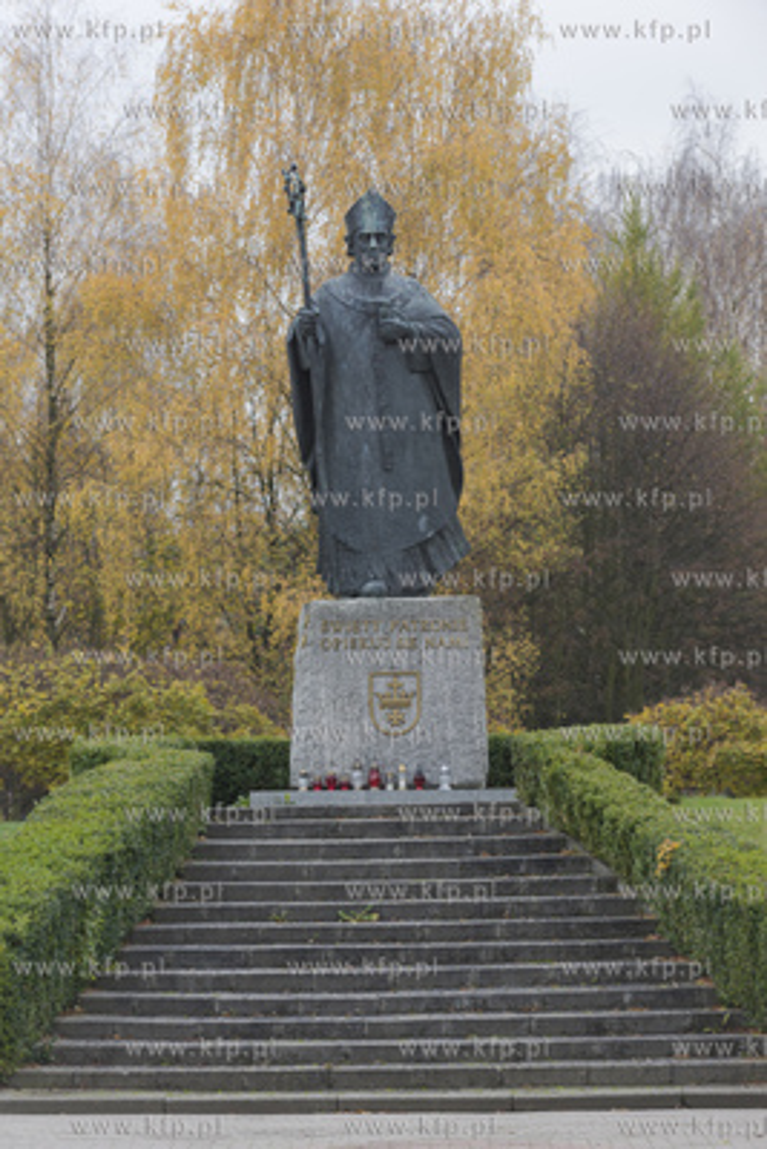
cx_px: 384
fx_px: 5109
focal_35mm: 160
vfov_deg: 12.8
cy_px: 574
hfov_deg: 8.6
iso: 400
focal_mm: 160
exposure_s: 1/320
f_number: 4.5
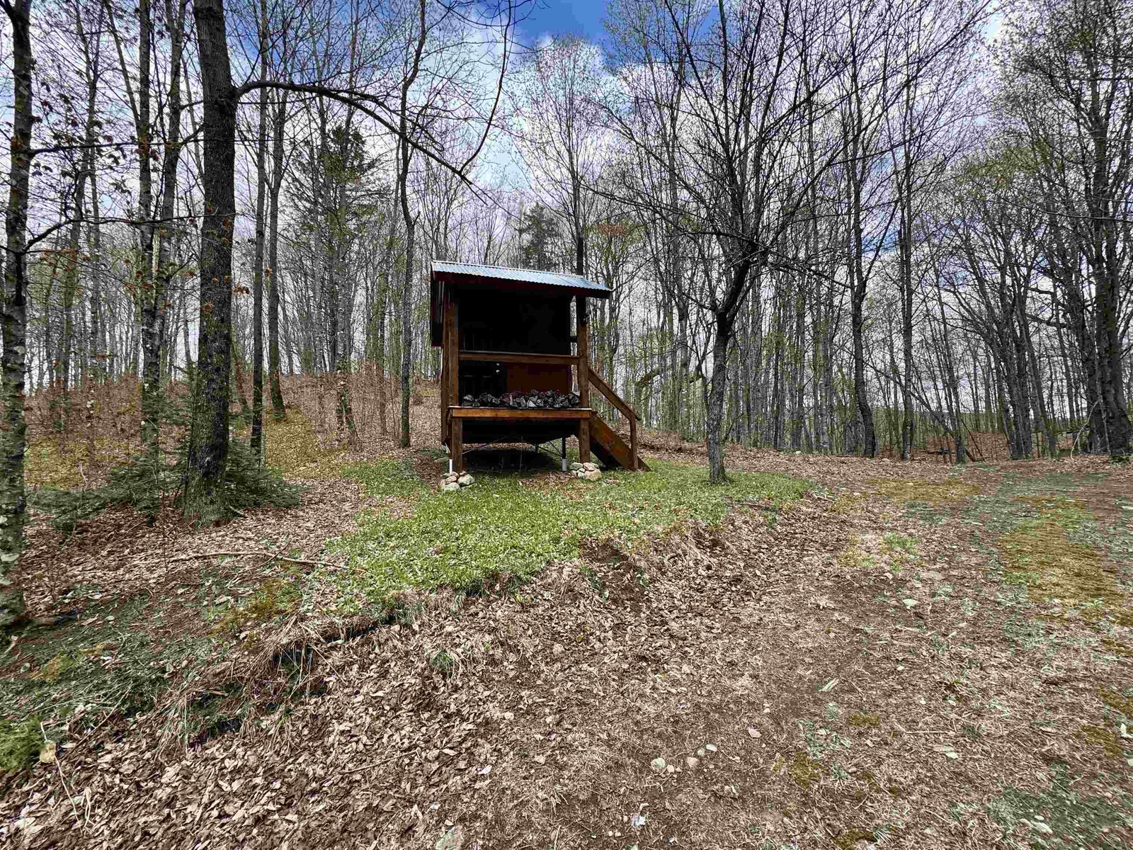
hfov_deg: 102.1
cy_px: 425
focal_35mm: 14
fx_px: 458
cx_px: 566
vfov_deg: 85.7
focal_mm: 2.22
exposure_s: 1/462
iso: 40
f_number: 2.2
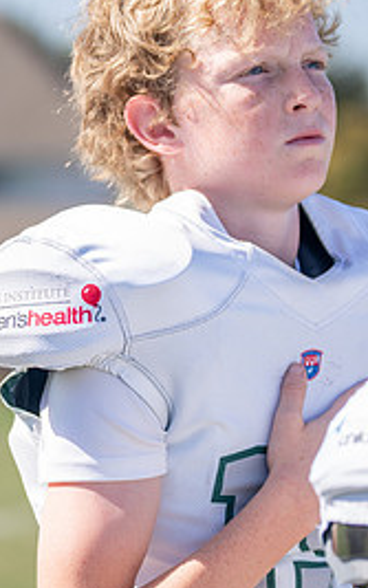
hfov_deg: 5.9
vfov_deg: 9.5
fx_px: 3544
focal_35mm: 221
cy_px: 310
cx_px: 201
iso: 100
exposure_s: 1/1250
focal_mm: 89
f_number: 2.8
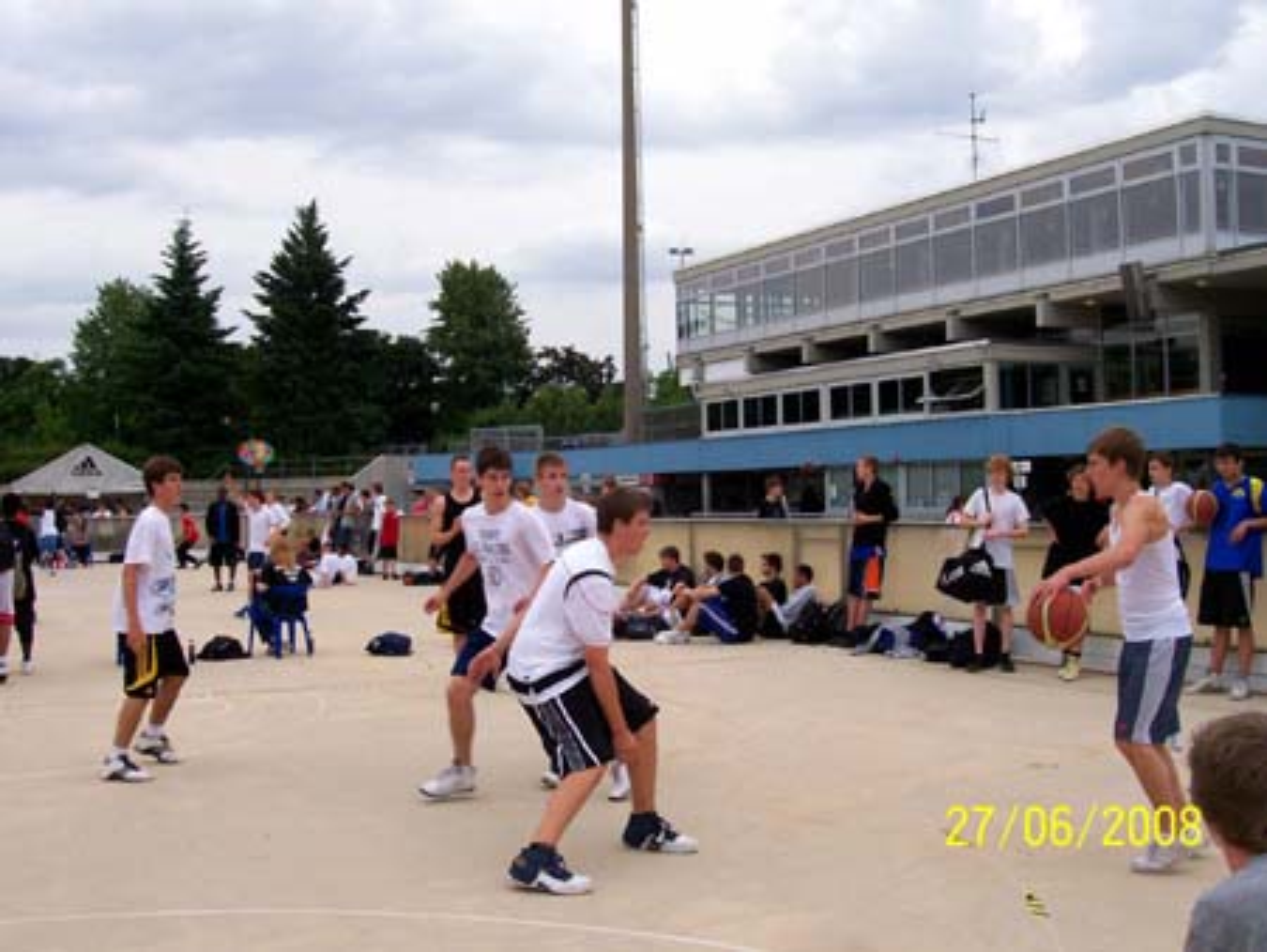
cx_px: 634
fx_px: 1538
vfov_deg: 34.4
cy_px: 476
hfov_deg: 44.8
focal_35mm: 42
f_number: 5.6
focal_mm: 7
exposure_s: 1/259
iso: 80
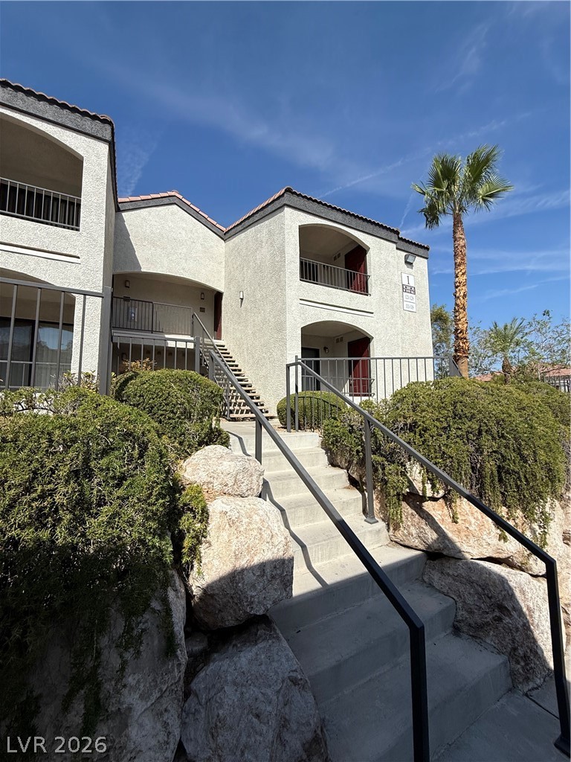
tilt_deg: +7.6
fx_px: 308
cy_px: 381
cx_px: 286
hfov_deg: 85.7
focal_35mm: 14
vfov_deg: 102.1
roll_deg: +0.4
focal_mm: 2.22
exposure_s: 1/4149
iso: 50
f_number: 2.2
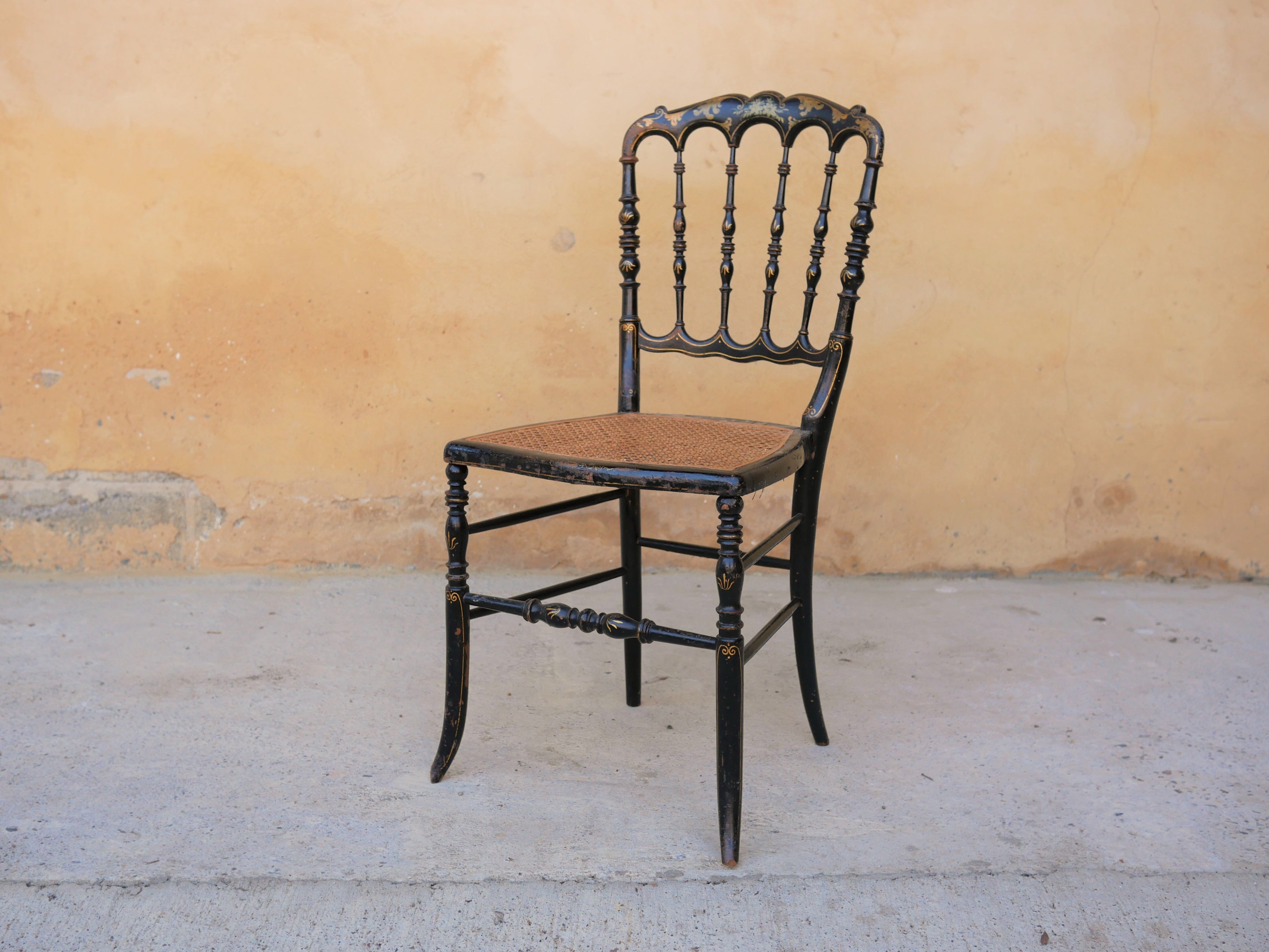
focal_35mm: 40
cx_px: 634
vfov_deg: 36.0
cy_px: 476
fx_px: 1467
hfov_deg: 46.8
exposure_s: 1/320
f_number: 2.8
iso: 200
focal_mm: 20
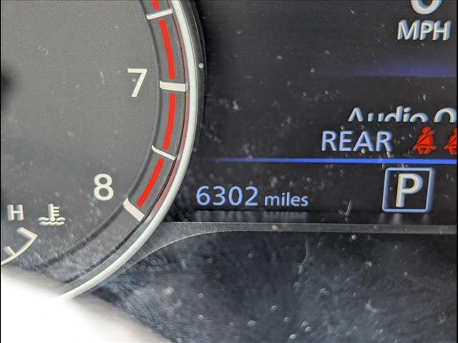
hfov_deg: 38.9
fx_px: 648
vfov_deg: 29.7
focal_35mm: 49
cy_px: 172
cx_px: 229
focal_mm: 6.9
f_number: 1.68
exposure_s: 1/204
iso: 90
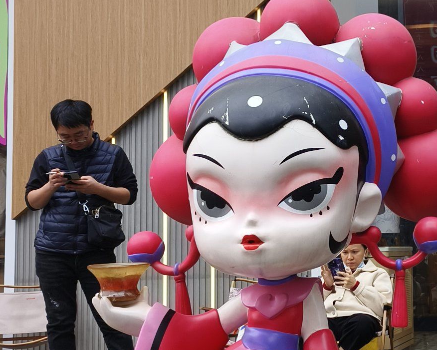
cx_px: 493
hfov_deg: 25.0
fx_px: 905
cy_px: 167
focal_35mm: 70
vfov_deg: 21.9
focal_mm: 5.5
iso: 72
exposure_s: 1/256
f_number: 1.75
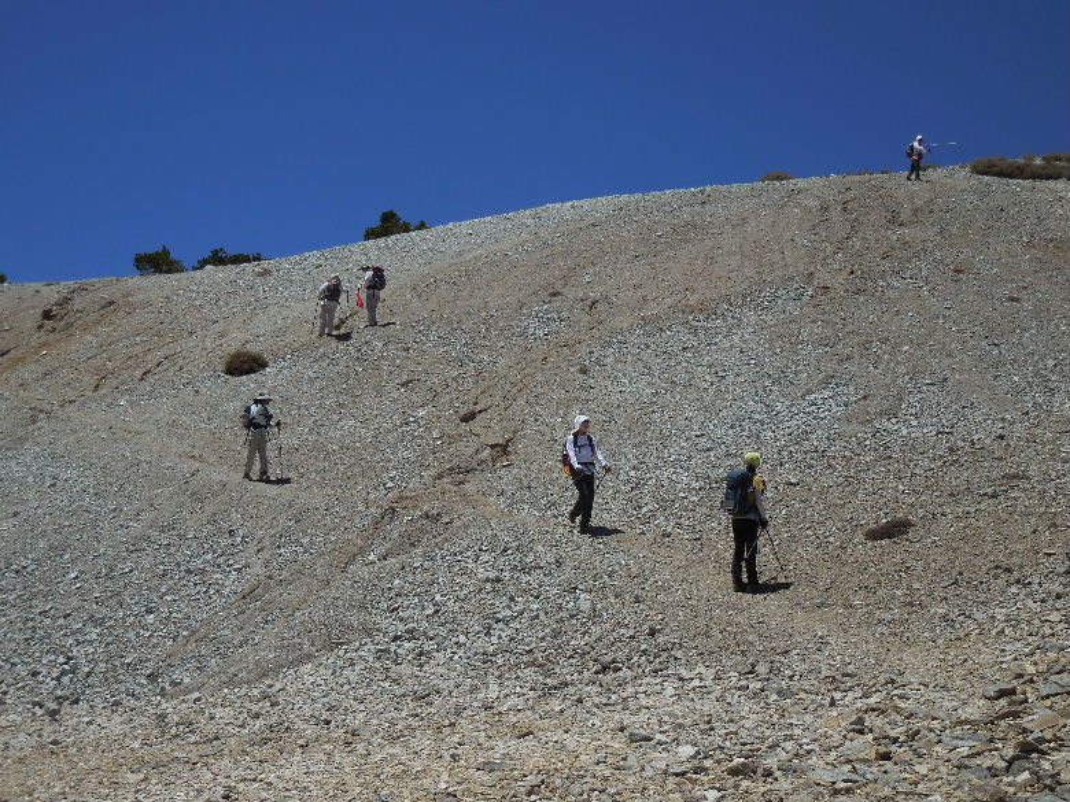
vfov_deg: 24.0
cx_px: 535
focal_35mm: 61
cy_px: 401
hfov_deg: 31.7
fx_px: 1886
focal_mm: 11
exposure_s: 1/2000
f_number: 4.5
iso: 125
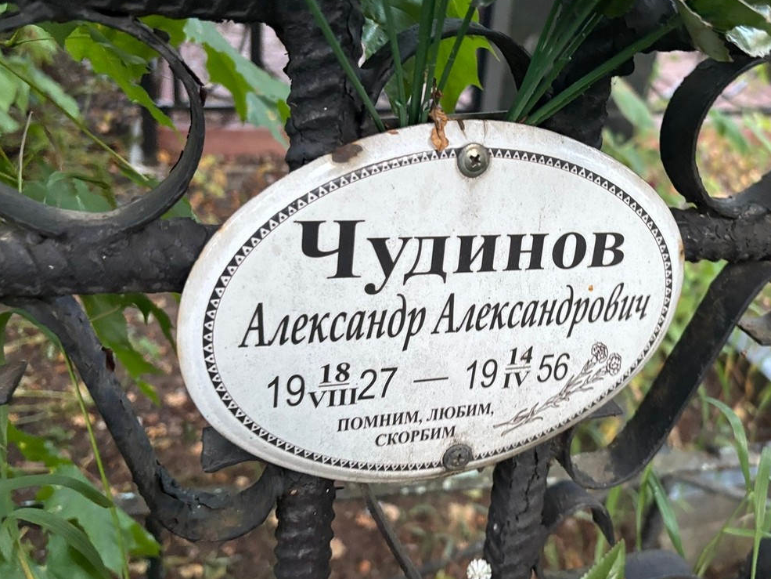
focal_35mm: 38
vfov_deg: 37.7
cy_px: 255
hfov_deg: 48.5
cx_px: 481
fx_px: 846
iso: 320
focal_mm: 5.96
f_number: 1.6
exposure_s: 1/60
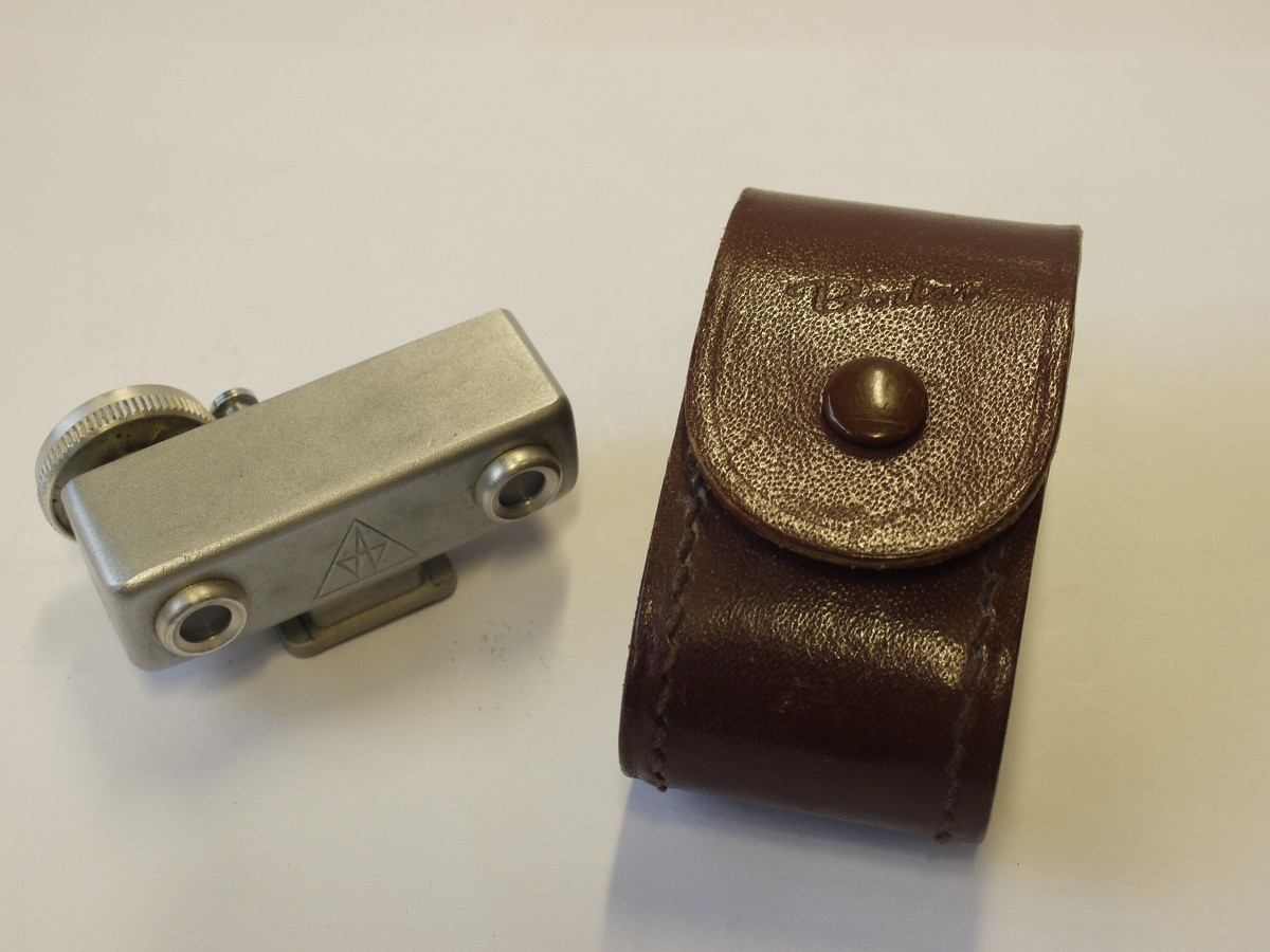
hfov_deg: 32.2
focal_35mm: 60
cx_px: 635
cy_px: 476
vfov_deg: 24.4
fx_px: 2201
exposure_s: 1/25
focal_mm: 30
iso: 400
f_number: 9
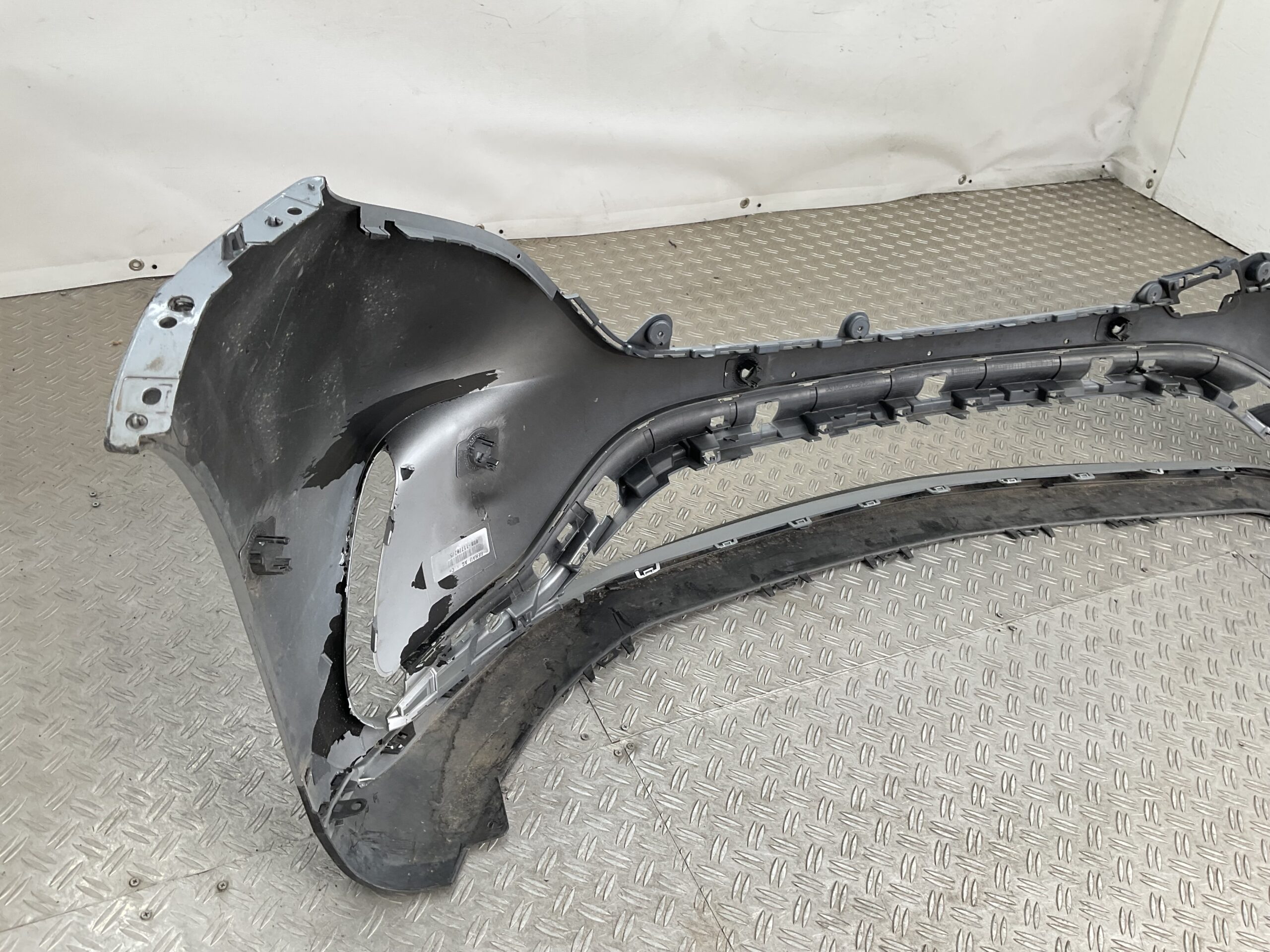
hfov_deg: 61.7
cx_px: 635
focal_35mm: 29
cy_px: 476
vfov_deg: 48.2
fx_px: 1064
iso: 16
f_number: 1.8
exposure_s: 1/120
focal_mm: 3
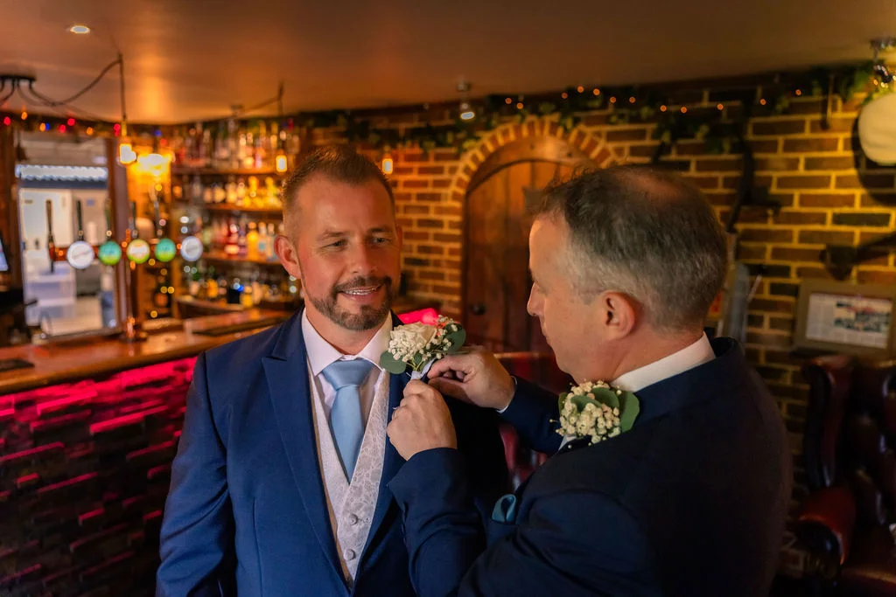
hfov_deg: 65.5
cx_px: 448
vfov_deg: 46.4
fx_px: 697
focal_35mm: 28
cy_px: 298
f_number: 2.8
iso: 4000
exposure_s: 1/200
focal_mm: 28
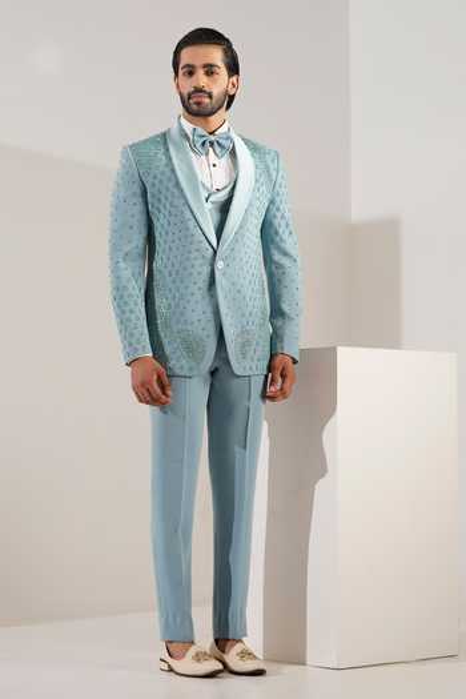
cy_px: 350
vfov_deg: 28.8
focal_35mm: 70
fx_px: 1359
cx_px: 233
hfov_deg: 19.5
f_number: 4.5
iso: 250
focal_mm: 70
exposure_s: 1/125
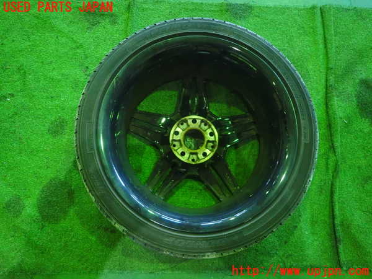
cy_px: 140
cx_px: 186
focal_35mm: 25
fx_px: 269
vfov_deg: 54.9
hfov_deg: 69.4
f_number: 2
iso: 800
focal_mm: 4.5
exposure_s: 1/25
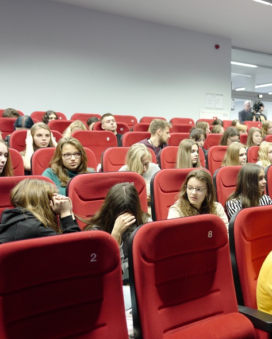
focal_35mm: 40
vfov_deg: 45.8
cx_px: 219
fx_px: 402
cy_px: 169
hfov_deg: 36.1
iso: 1600
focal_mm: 28
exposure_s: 1/100
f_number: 2
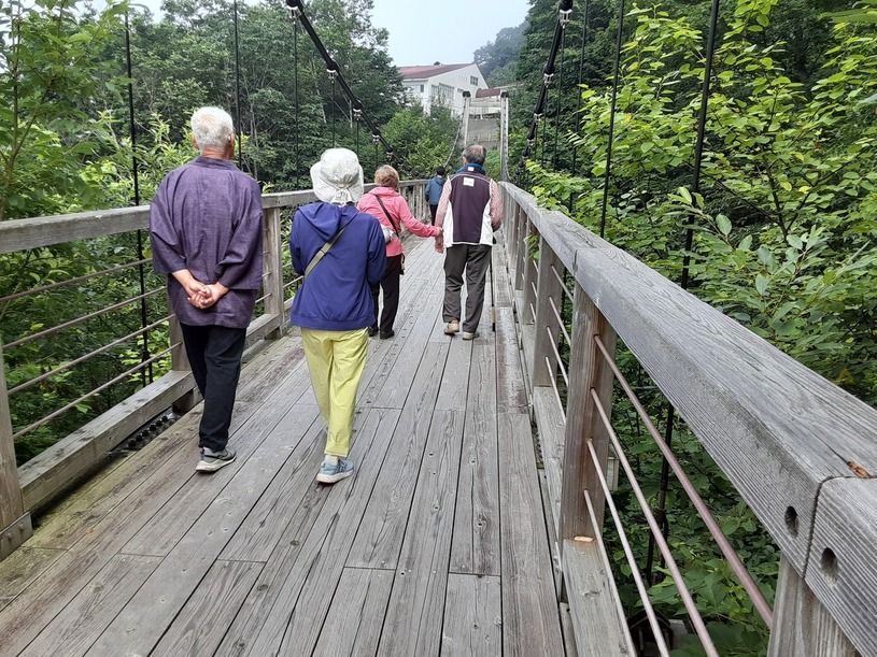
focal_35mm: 27
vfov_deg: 51.3
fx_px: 684
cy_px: 328
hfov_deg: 65.3
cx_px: 438
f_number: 1.9
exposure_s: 1/245
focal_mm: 2.91
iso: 40
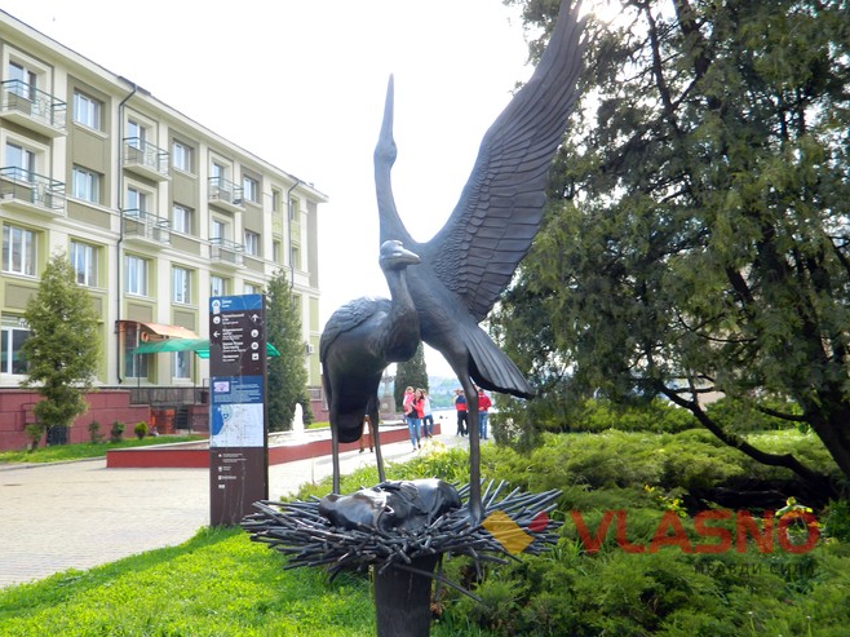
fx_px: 810
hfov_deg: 55.3
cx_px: 403
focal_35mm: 33
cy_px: 318
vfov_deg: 42.9
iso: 80
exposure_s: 1/160
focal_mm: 5.6
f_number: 3.2
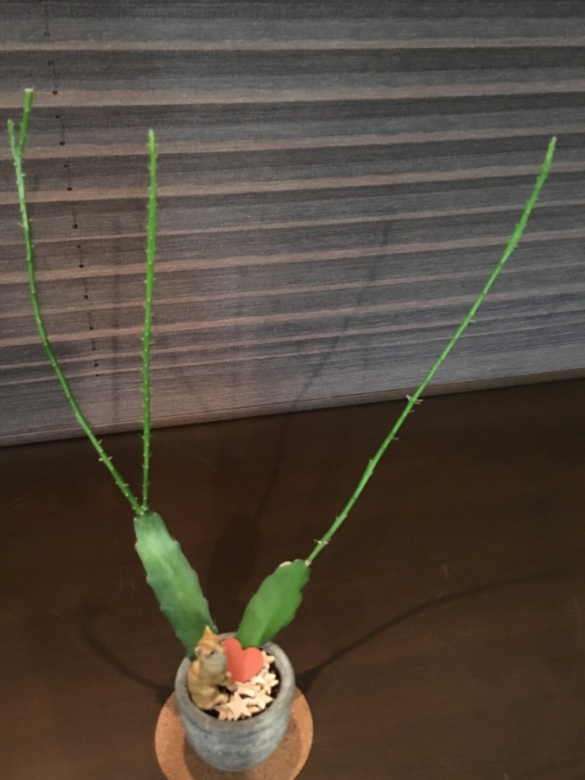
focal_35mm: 31
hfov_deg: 45.4
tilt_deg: -31.1
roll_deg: +0.5
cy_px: 405
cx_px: 276
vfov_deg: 58.3
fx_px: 699
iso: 500
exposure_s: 1/15
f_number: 2.2
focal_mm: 4.15
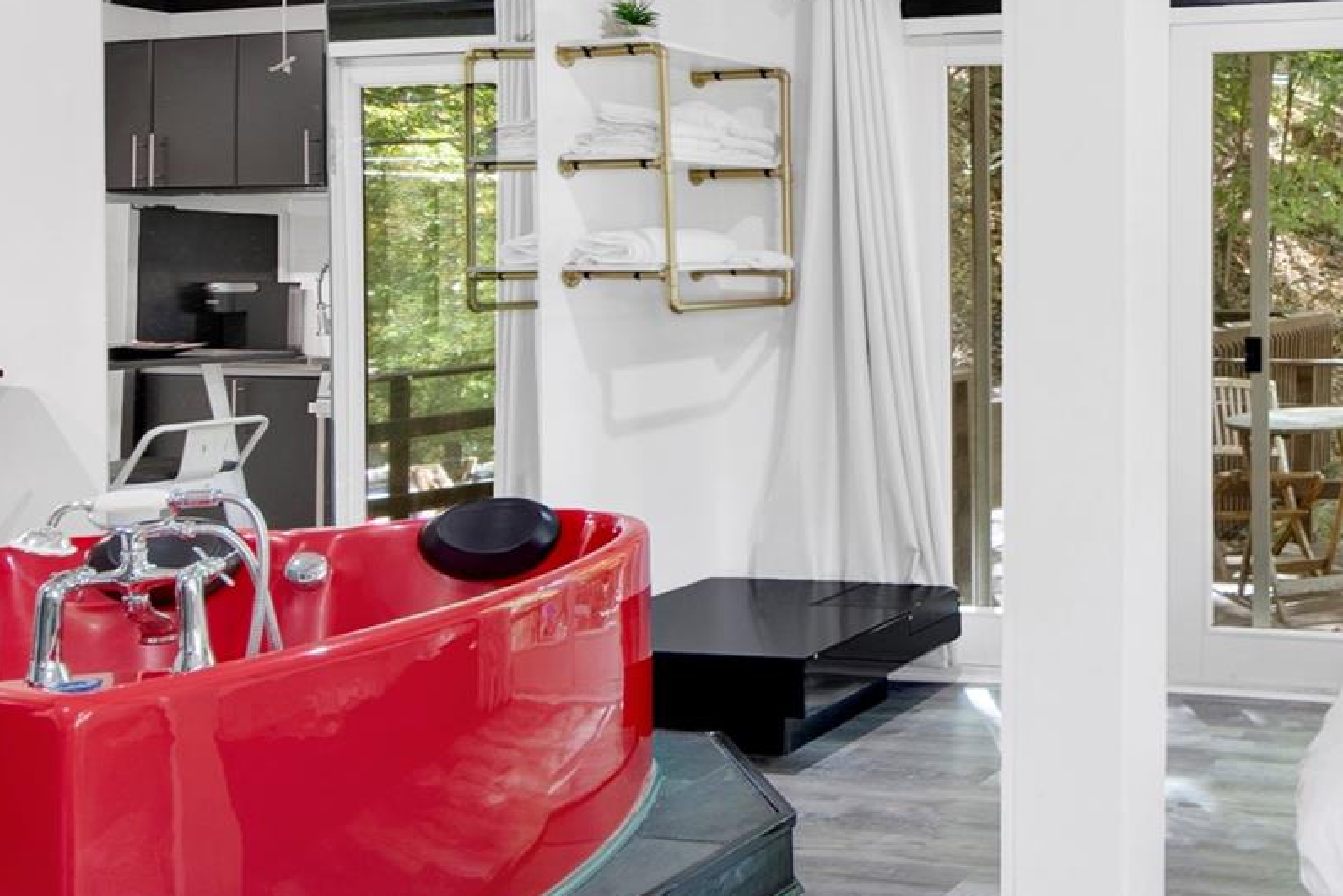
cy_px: 262
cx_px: 1291
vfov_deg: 35.7
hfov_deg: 45.5
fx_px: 1367
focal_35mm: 37
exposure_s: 1/1.67
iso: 100
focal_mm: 9.5
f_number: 8
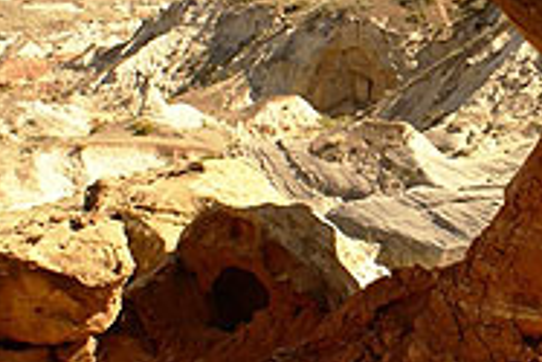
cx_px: 507
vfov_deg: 20.8
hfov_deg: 29.4
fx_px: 979
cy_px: 106
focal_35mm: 65
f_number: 10
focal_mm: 18
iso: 100
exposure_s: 1/125
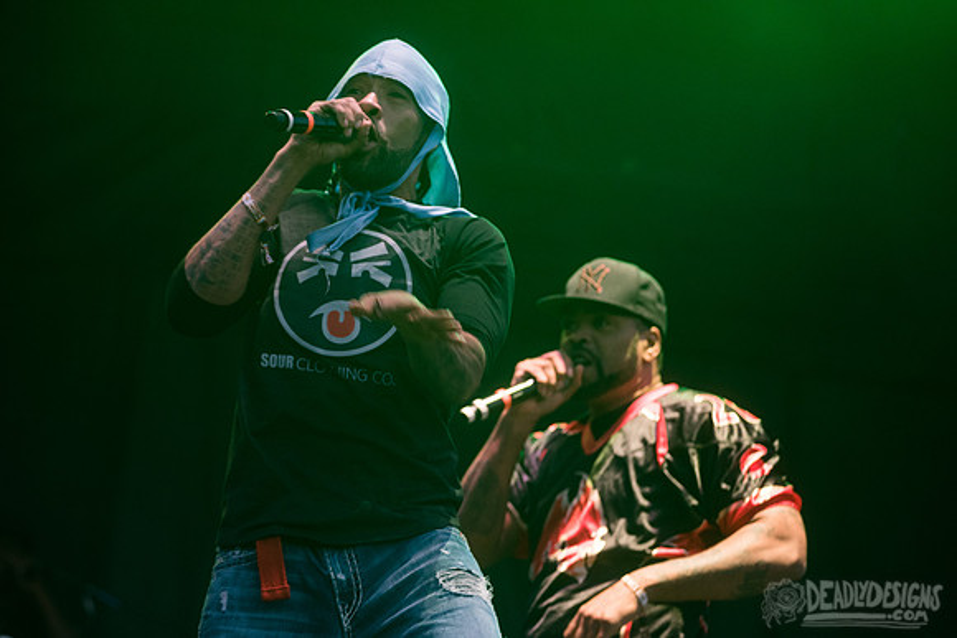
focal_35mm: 110
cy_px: 319
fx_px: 2925
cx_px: 478
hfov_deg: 18.6
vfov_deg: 12.5
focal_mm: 110
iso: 1600
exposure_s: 1/320
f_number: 4
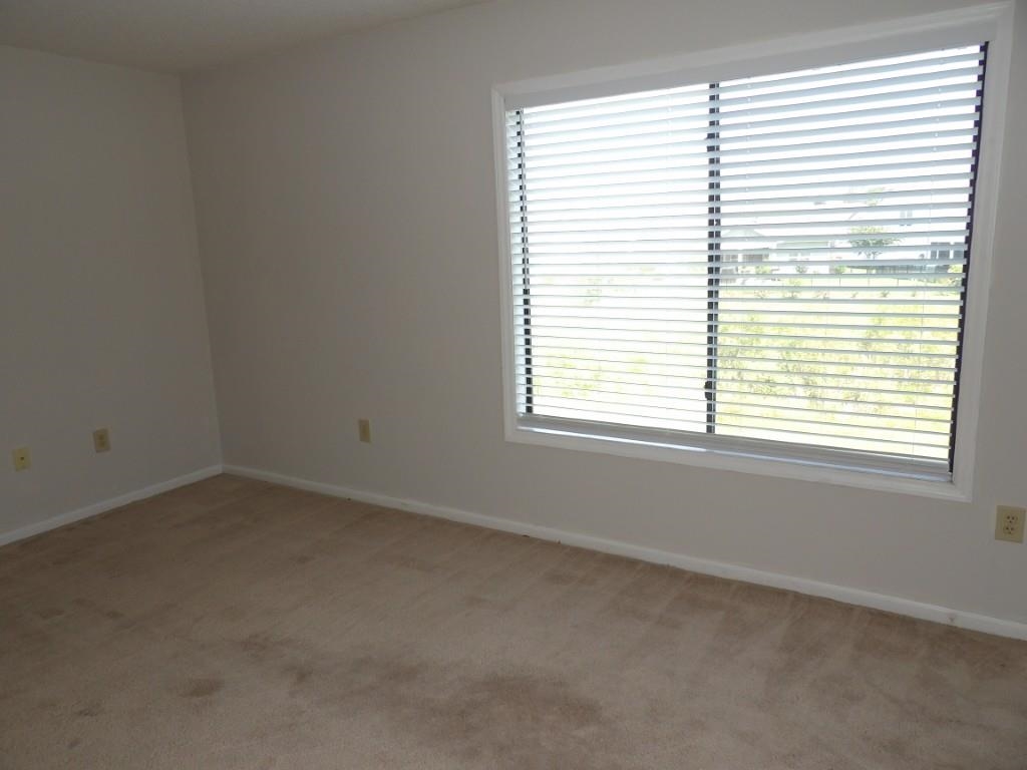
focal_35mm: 24
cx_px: 514
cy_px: 385
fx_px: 712
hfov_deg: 71.6
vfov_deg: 56.8
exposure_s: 1/72
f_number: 3.2
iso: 100
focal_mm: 4.3
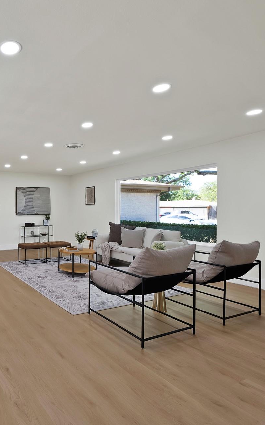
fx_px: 220
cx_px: 12
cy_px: 209
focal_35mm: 19
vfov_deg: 88.0
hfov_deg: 52.1
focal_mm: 12
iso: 640
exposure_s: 1/15
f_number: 9
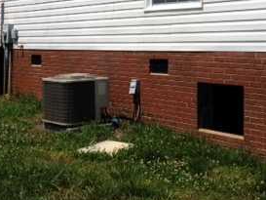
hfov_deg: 23.8
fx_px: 630
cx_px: 144
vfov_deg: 17.8
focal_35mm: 82
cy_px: 23
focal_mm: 4.28
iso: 64
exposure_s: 1/4255
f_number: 2.4
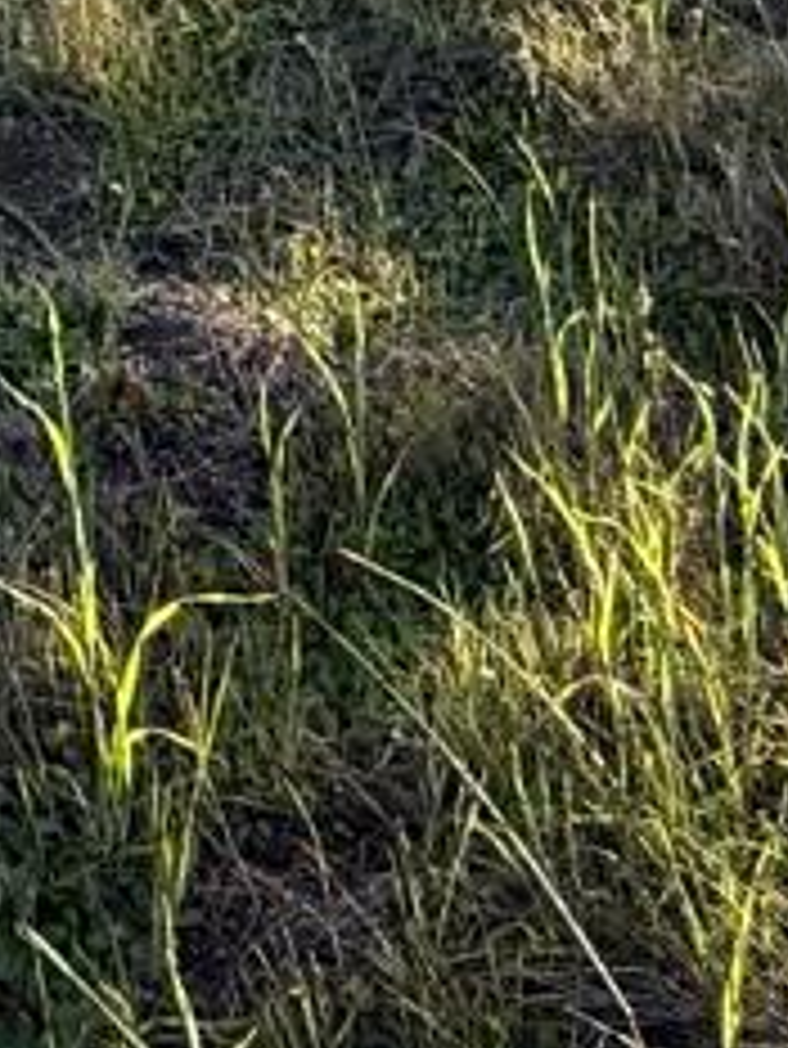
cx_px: -459
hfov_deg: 15.0
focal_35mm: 90
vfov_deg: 18.1
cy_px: -735
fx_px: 2729
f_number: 2.2
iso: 64
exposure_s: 1/506
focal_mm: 2.22
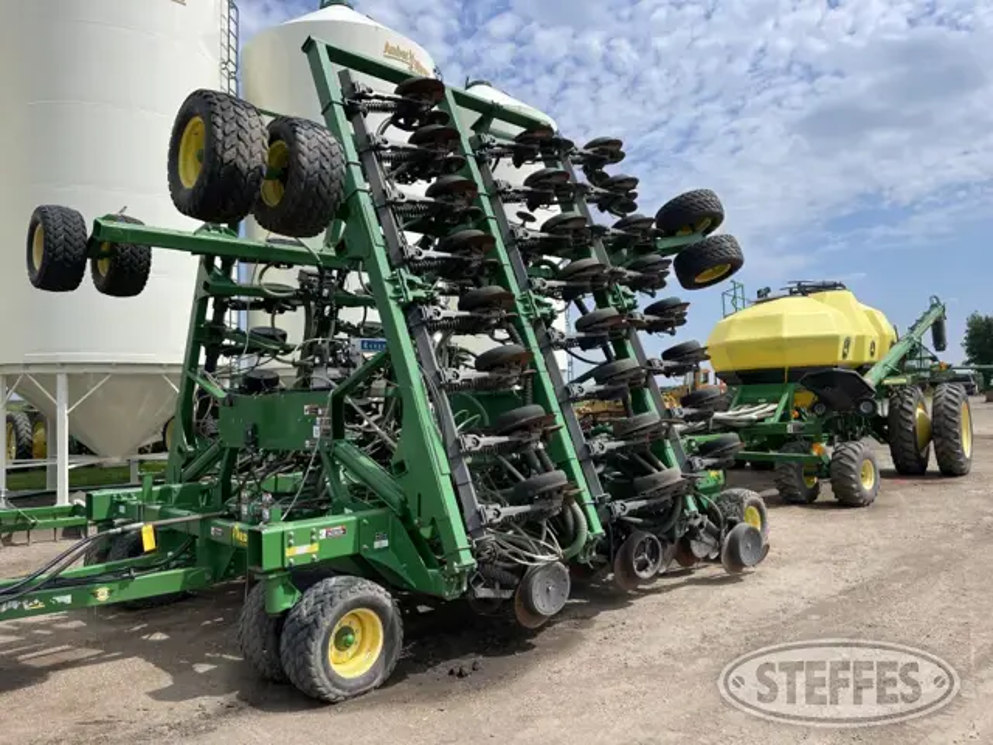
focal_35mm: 26
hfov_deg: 67.3
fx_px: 746
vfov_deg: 53.1
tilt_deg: +1.8
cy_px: 372
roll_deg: +2.1
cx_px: 496
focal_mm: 5.1
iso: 32
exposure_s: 1/3257
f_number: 1.6
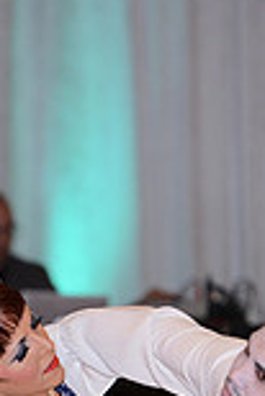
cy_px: 666
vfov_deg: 3.1
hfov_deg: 2.1
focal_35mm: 658
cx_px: 127
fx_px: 7249
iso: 1000
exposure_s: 1/250
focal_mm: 175
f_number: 4.5
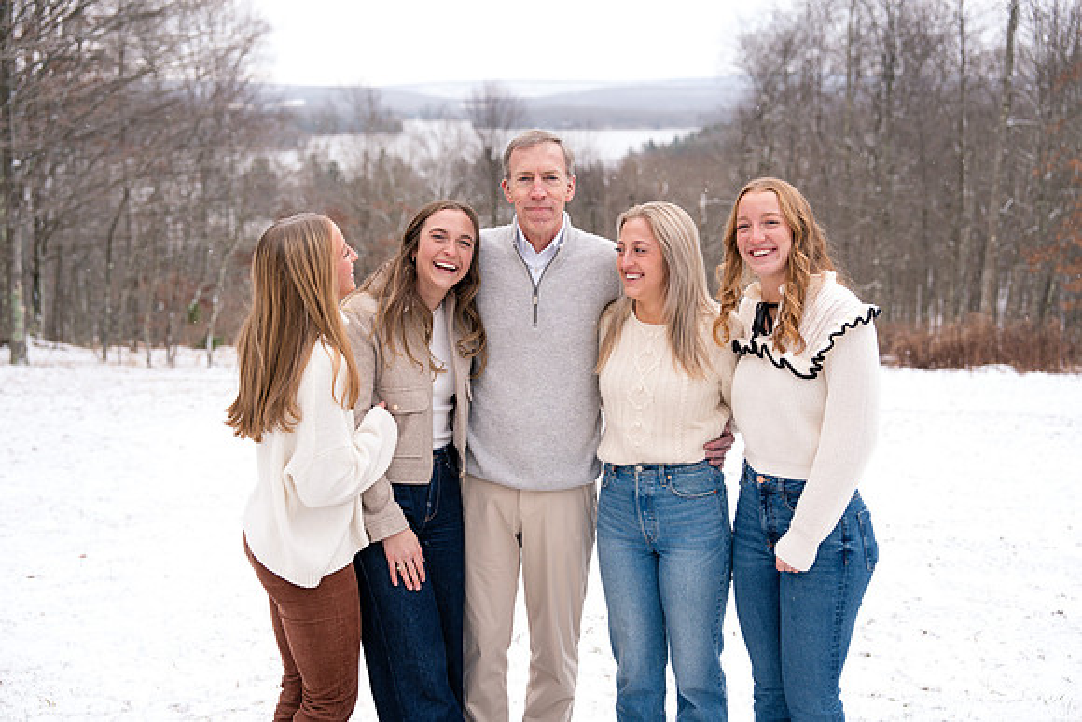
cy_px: 361
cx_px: 541
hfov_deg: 41.9
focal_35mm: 47
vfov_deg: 28.7
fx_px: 1413
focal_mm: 47
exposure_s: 1/250
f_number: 3.2
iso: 400
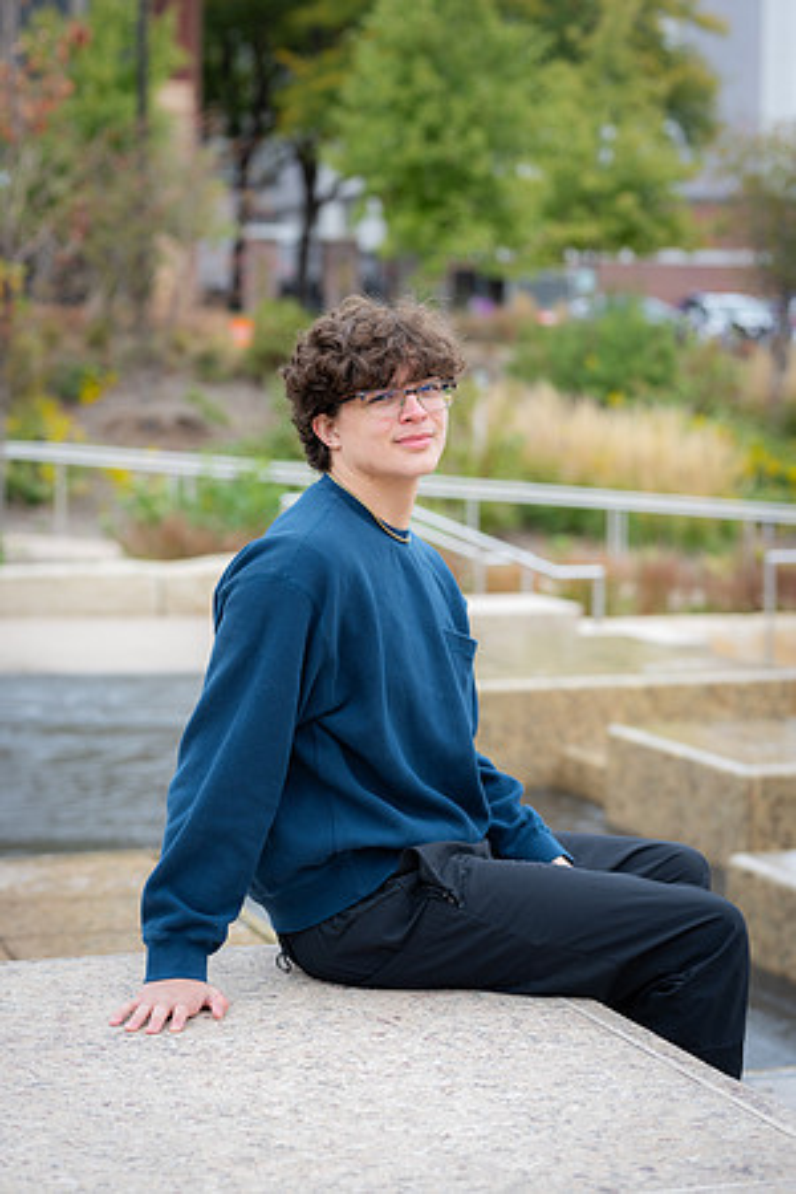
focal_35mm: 85
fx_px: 2819
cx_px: 398
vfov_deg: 23.9
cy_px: 597
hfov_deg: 16.1
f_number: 3.5
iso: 80
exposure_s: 1/125
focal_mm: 85
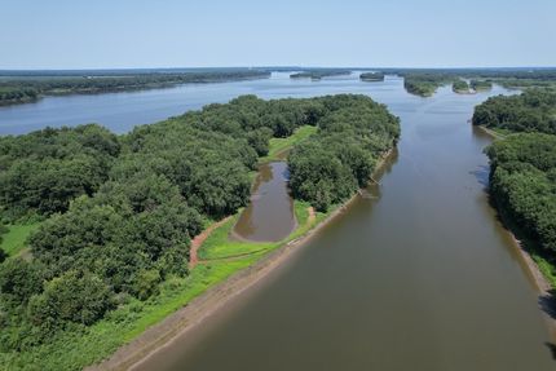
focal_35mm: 22
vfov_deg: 57.3
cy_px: 186
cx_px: 278
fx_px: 340
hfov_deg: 78.6
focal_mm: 8.38
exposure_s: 1/1500
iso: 110
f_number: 2.8
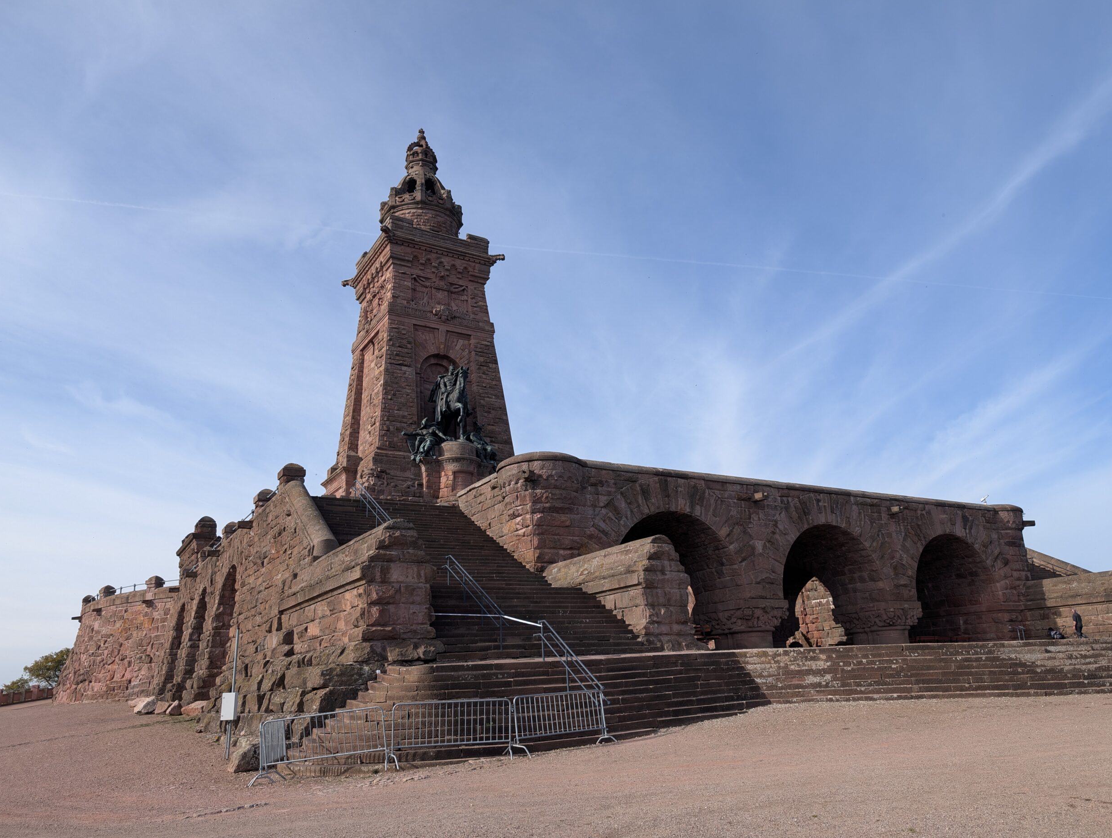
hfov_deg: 69.3
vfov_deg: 55.0
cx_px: 570
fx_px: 804
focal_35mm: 25
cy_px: 435
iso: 20
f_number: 1.68
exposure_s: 1/795
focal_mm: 6.9
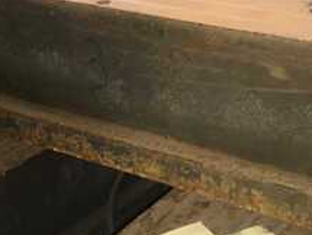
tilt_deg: -26.7
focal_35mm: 78
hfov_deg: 25.0
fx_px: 704
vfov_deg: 19.0
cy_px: 115
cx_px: 176
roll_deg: +0.9
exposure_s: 1/24
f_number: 1.8
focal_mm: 3.99
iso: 64
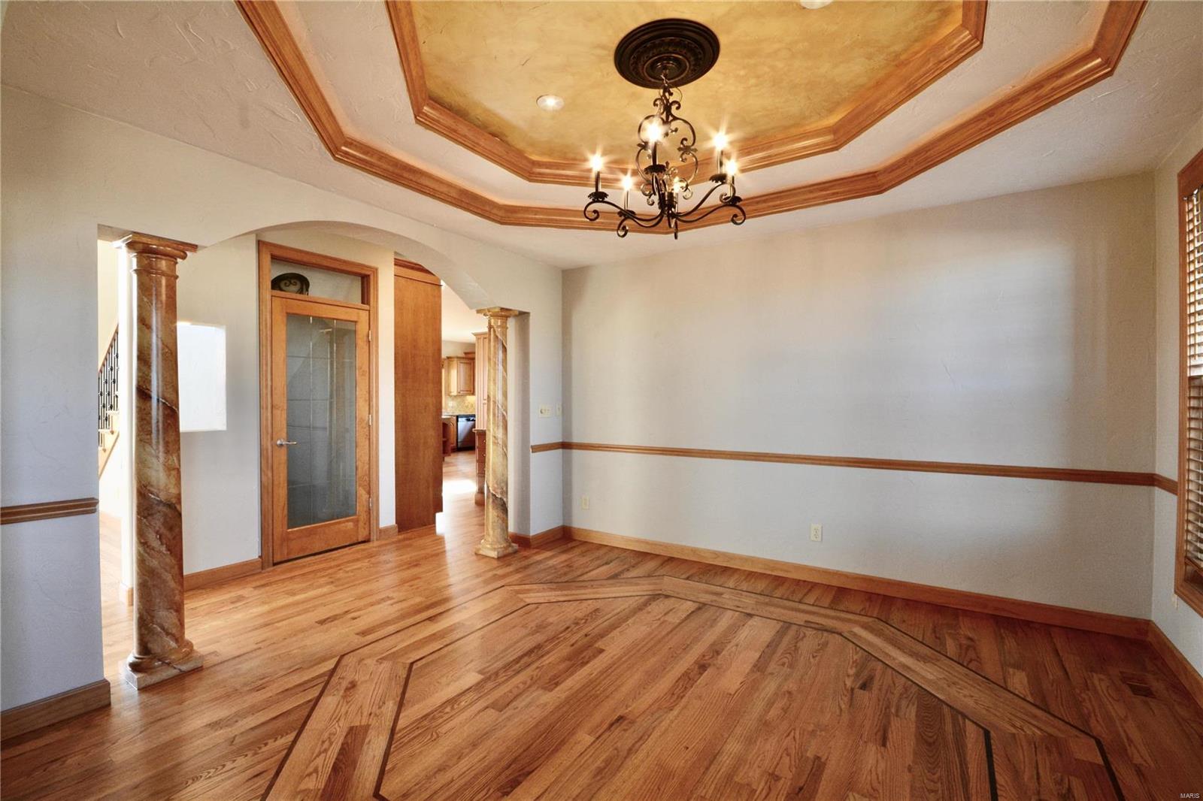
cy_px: 400
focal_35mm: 15
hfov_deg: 100.4
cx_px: 602
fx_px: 501
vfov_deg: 77.3
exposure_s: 1/10
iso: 640
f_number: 13
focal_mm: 10
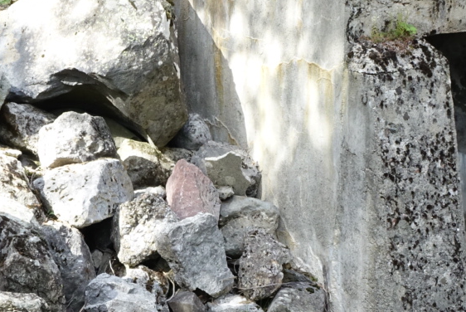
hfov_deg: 29.1
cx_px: 182
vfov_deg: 19.8
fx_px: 894
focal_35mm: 69
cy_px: 166
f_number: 8
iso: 400
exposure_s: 1/80
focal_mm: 8.81
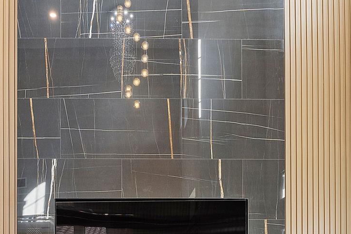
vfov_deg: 27.3
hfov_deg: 46.3
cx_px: 148
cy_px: 295
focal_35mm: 42
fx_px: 409
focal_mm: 10
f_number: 11
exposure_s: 1/4
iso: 160
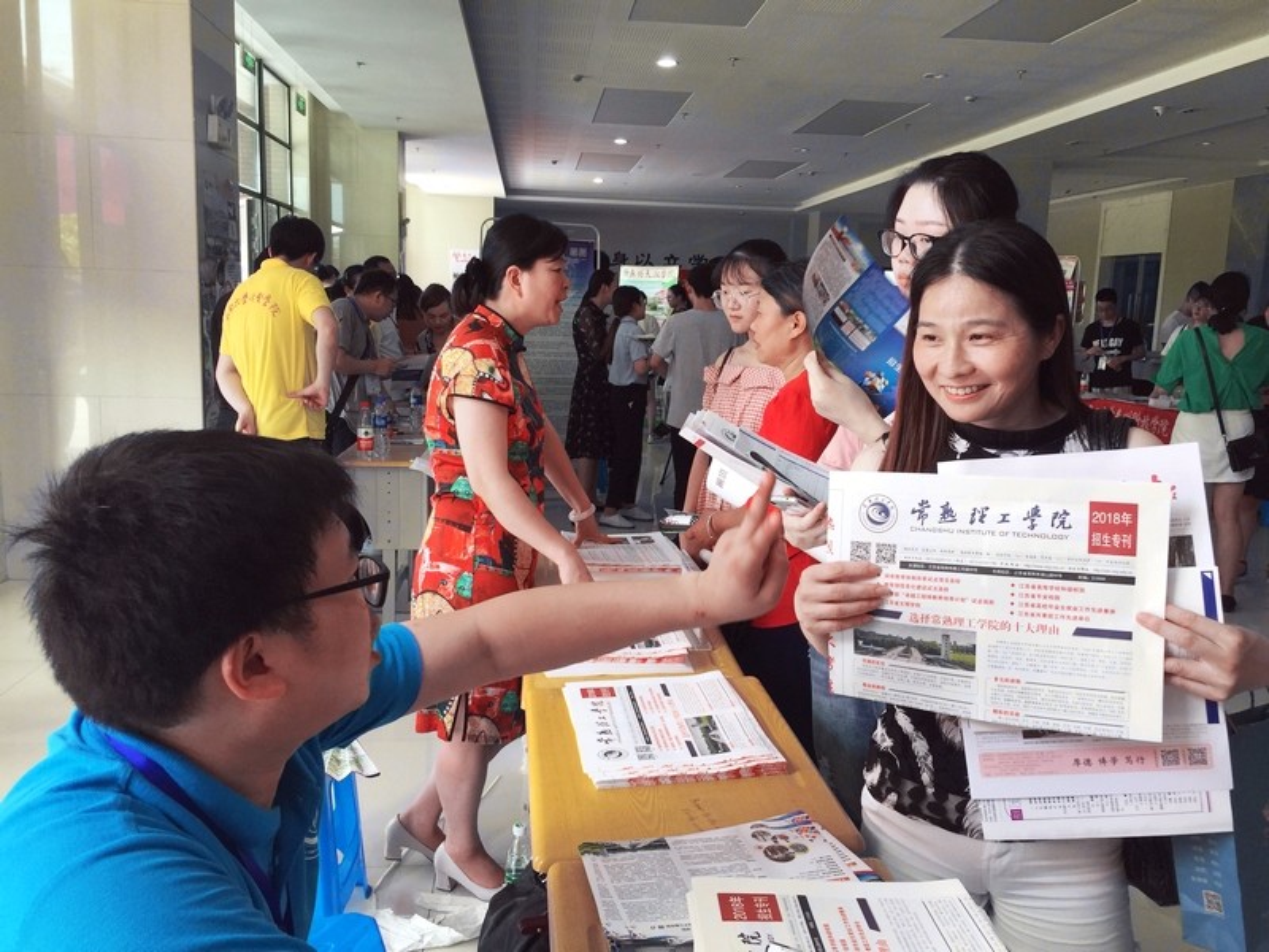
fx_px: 1063
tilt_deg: -8.5
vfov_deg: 48.2
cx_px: 634
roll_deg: -3.2
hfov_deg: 61.7
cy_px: 476
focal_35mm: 29
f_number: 2.2
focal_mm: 4.15
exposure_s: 1/33
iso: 40
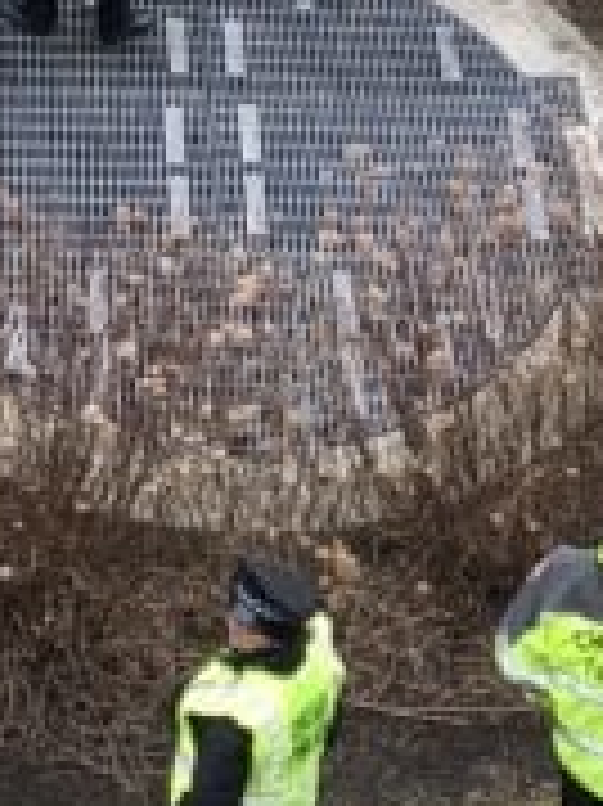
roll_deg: +0.4
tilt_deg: -23.0
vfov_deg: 10.5
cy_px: -1189
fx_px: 3721
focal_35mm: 160
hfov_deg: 9.1
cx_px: -122
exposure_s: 1/120
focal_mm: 3.99
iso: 25
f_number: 1.8
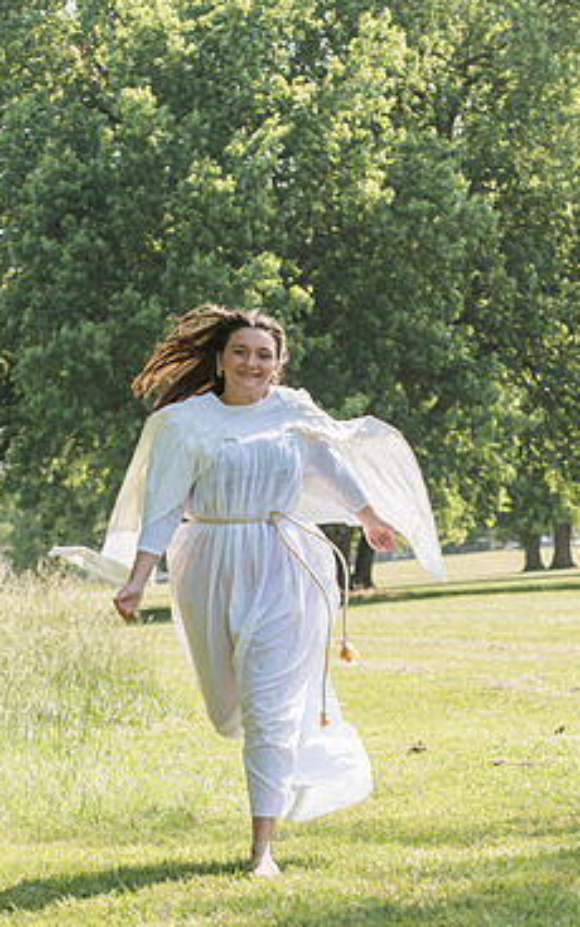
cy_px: 552
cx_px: 219
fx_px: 3465
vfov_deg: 15.2
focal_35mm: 137
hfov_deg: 9.6
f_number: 6.3
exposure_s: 1/2000
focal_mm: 110
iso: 1000
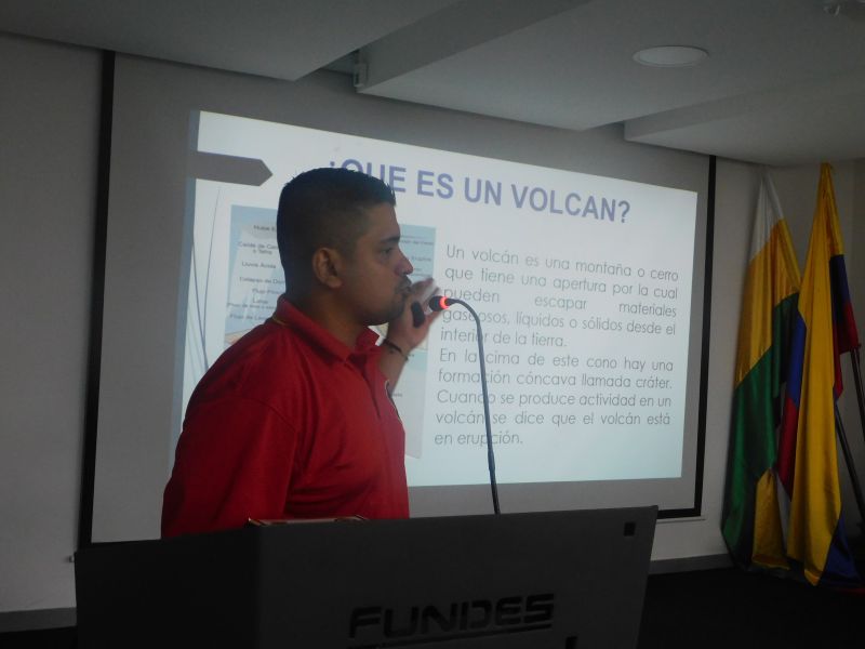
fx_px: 1000
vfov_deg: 36.0
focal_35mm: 40
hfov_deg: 46.8
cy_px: 324
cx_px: 432
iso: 400
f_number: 3.6
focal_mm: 7.1
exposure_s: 1/30
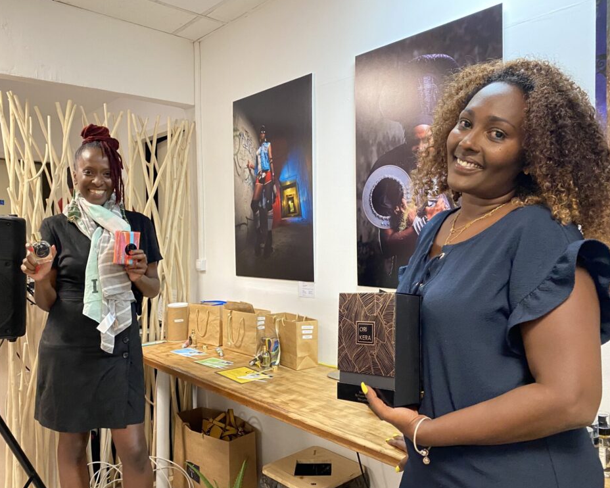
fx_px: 505
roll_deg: -0.2
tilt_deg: -1.1
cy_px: 249
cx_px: 296
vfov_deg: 51.5
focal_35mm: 28
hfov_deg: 62.2
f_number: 1.8
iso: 400
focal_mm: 4.25
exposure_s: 1/50
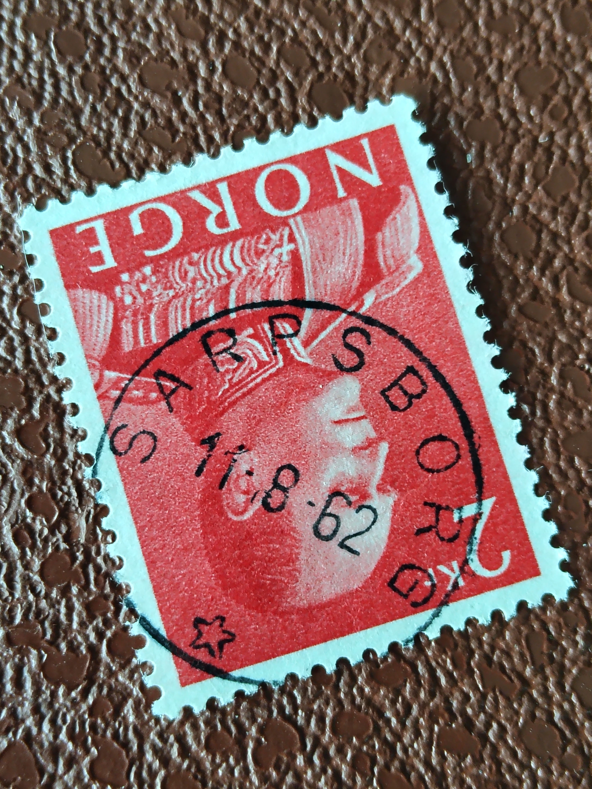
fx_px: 1140
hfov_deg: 29.1
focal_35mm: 50
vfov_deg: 38.2
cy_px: 394
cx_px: 296
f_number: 1.8
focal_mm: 4.15
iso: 273
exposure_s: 1/33.3
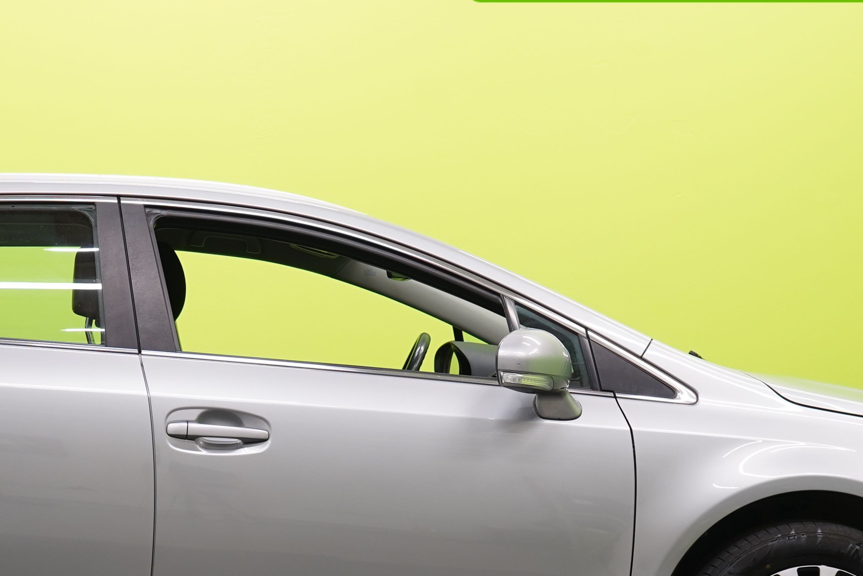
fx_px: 2637
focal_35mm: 110
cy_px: 447
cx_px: 206
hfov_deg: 18.5
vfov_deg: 12.4
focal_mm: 46
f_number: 5
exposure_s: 1/25
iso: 400
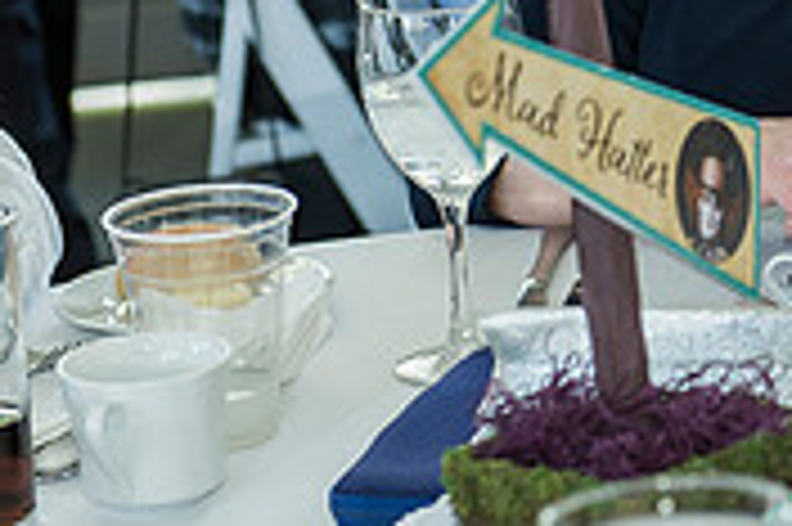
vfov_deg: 6.9
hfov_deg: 10.2
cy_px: -164
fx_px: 4352
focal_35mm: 198
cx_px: 1066
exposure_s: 1/160
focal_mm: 60
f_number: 4
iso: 400
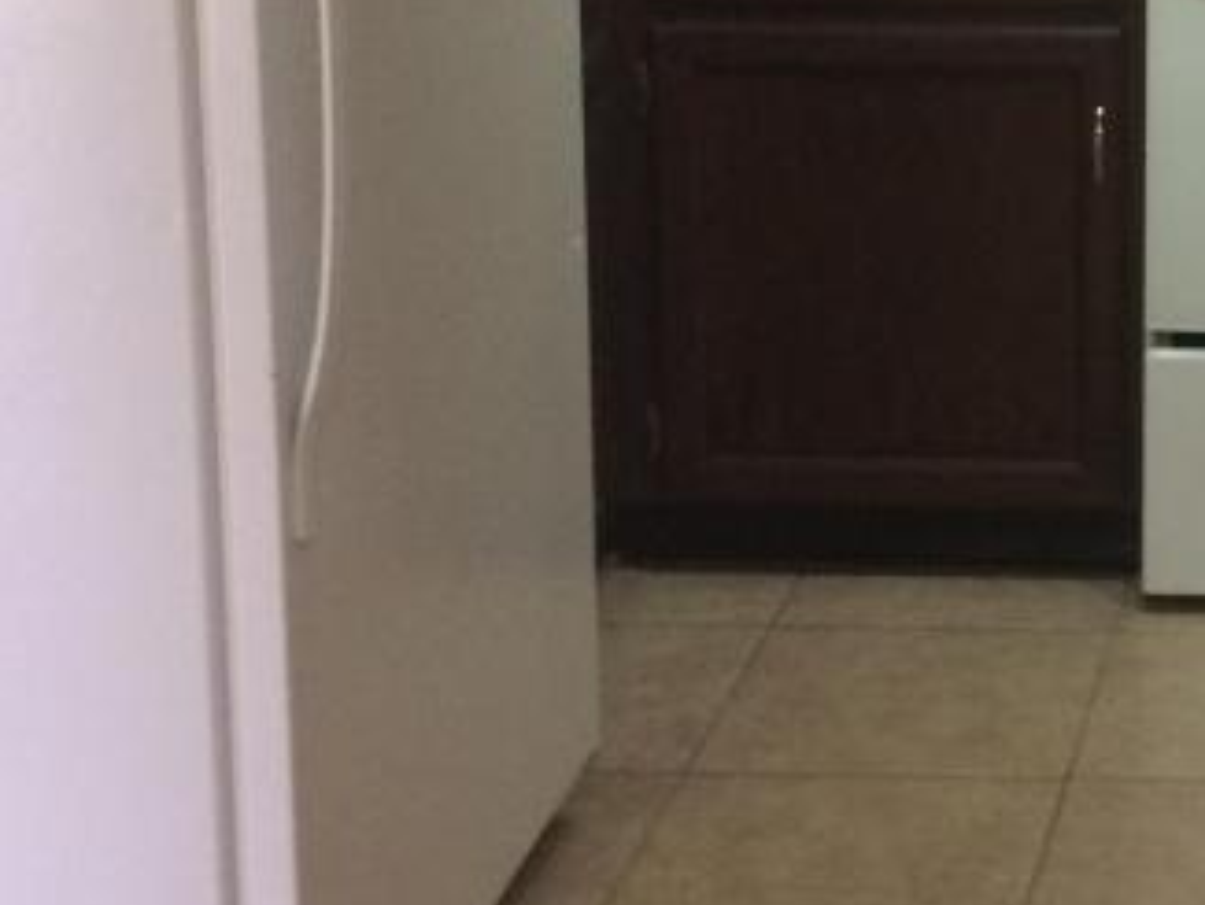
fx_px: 3170
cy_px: -100
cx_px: 1416
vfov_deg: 15.8
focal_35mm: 91
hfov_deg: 20.3
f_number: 2.2
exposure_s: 1/30
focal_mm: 4.15
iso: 200
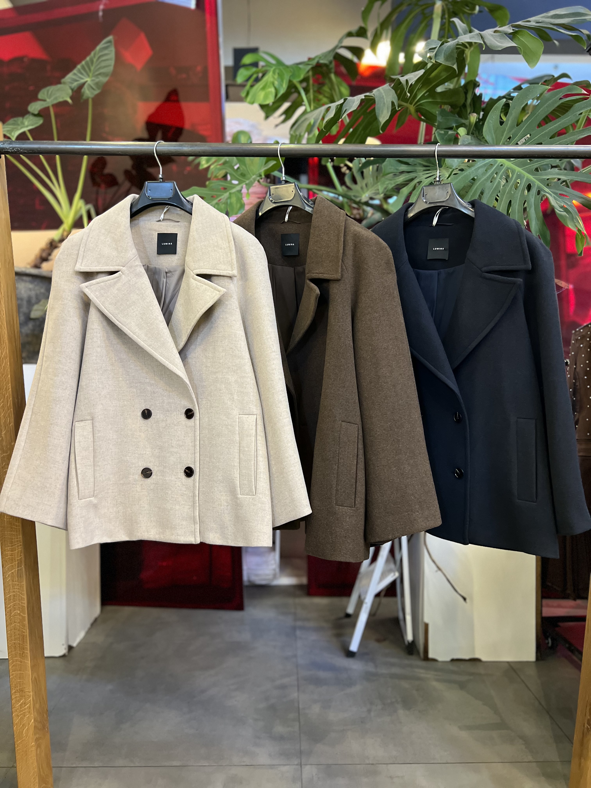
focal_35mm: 26
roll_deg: +1.2
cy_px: 394
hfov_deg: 53.1
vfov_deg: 67.3
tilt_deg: -0.8
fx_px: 592
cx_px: 296
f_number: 1.5
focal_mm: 5.7
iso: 400
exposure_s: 1/50
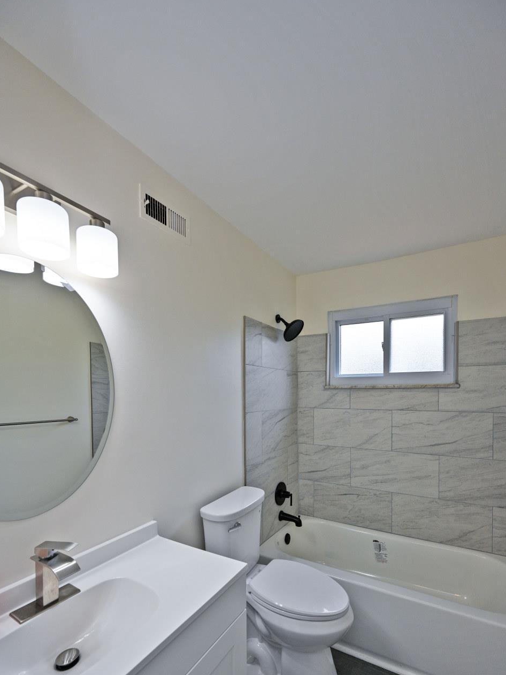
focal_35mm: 16
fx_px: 312
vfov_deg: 93.6
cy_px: 396
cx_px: 264
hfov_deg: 78.0
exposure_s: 1/125
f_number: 5.6
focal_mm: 14
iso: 200
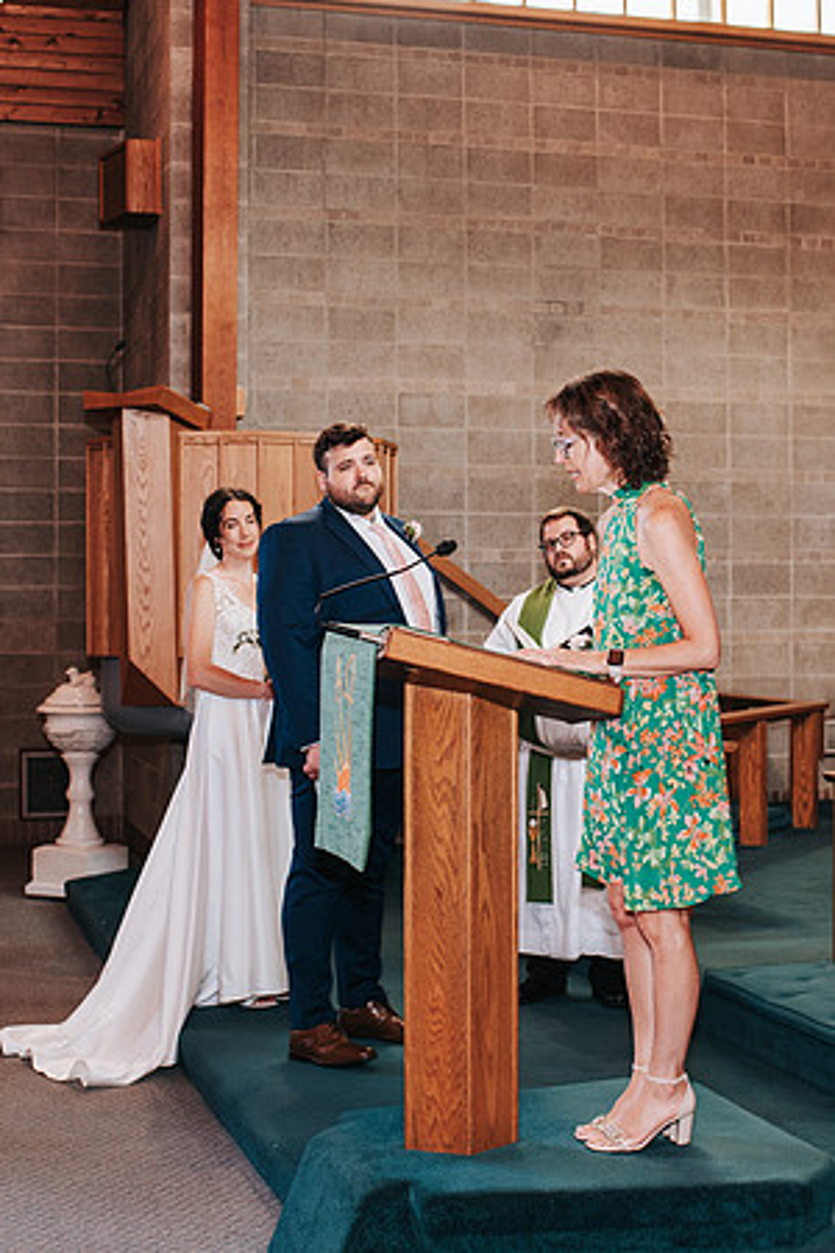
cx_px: 480
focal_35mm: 59
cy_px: 558
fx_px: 2037
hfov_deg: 23.1
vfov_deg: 34.1
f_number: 3.2
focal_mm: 35
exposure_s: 1/125
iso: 1000
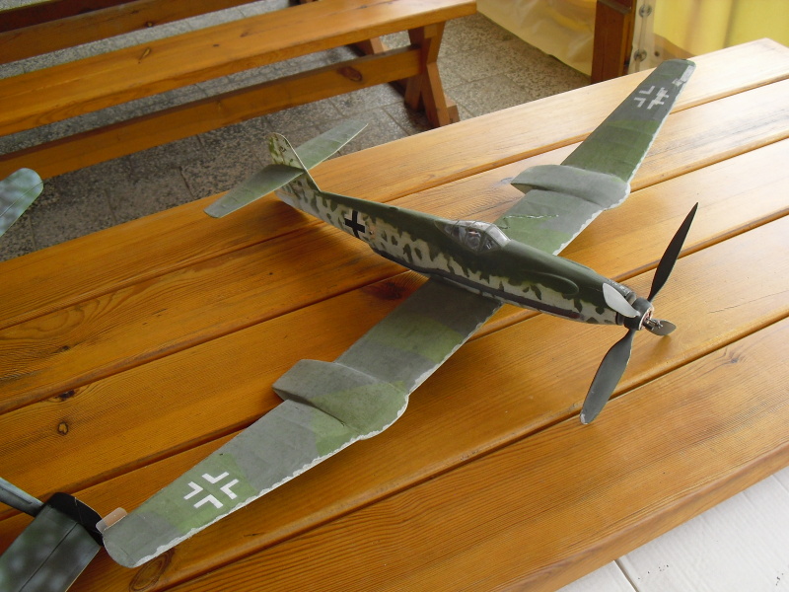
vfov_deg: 39.7
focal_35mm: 36
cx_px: 394
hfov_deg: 51.4
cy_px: 296
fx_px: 821
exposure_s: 1/125
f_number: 3.1
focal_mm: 6.3
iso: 200
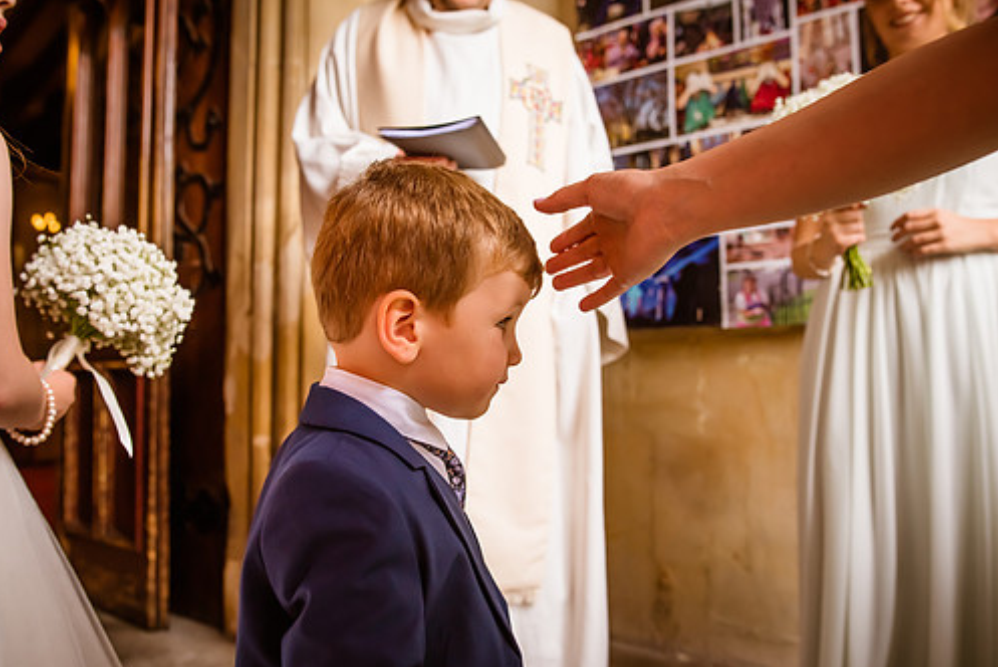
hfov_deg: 65.4
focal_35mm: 28
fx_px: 777
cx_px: 476
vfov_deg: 46.5
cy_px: 341
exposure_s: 1/500
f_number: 3.2
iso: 1000
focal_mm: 24
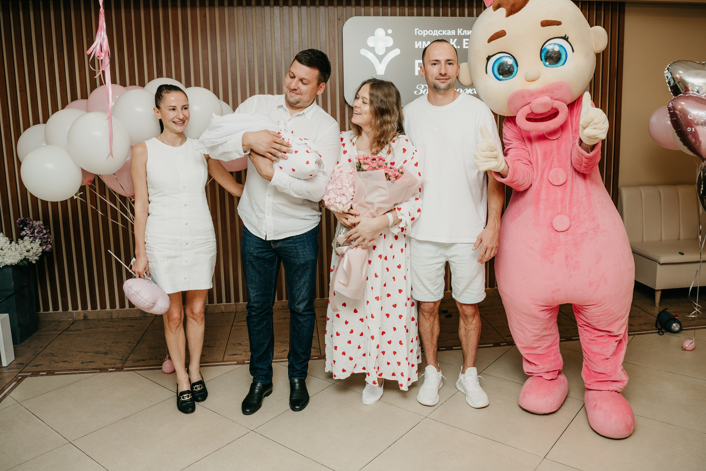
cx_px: 357
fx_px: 549
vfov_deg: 46.3
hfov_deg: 65.5
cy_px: 213
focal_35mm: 28
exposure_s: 1/160
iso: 200
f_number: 4
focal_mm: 24
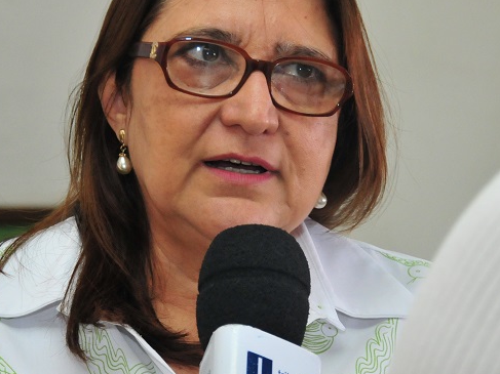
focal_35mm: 207
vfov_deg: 7.2
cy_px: 172
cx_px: 154
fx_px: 2989
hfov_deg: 9.6
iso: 1250
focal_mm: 70
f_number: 5.6
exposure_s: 1/125
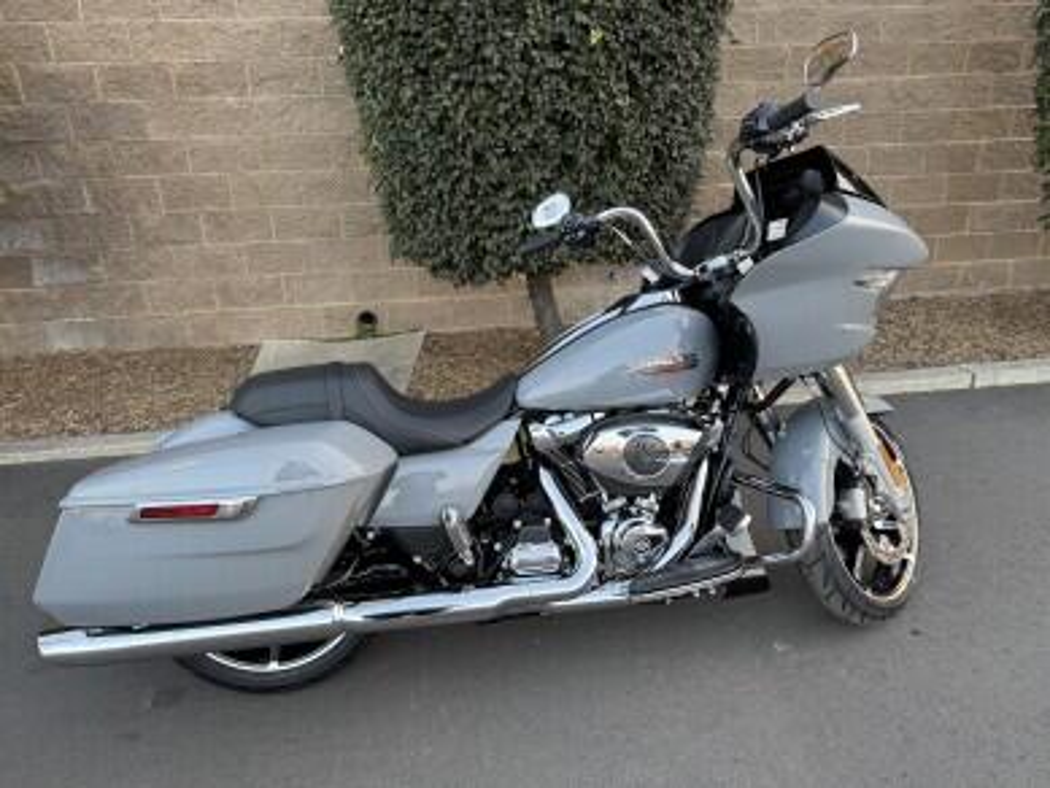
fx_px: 728
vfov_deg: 56.8
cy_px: 394
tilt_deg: -20.6
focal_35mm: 24
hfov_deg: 71.6
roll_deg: +2.4
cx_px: 525
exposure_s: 1/121
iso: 100
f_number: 1.78
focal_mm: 6.76
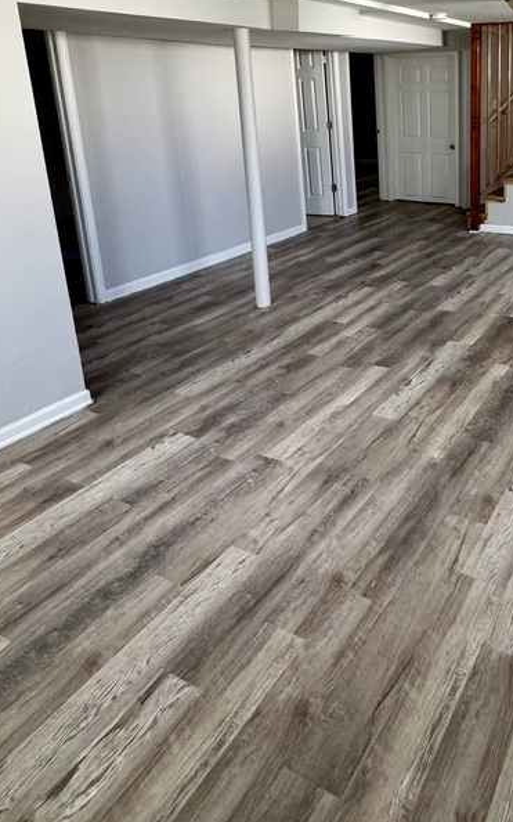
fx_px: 604
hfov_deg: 43.0
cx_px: 440
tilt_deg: -14.7
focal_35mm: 27
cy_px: 231
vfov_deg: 65.3
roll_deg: +0.8
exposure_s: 1/60
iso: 500
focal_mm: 2.22
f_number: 2.2
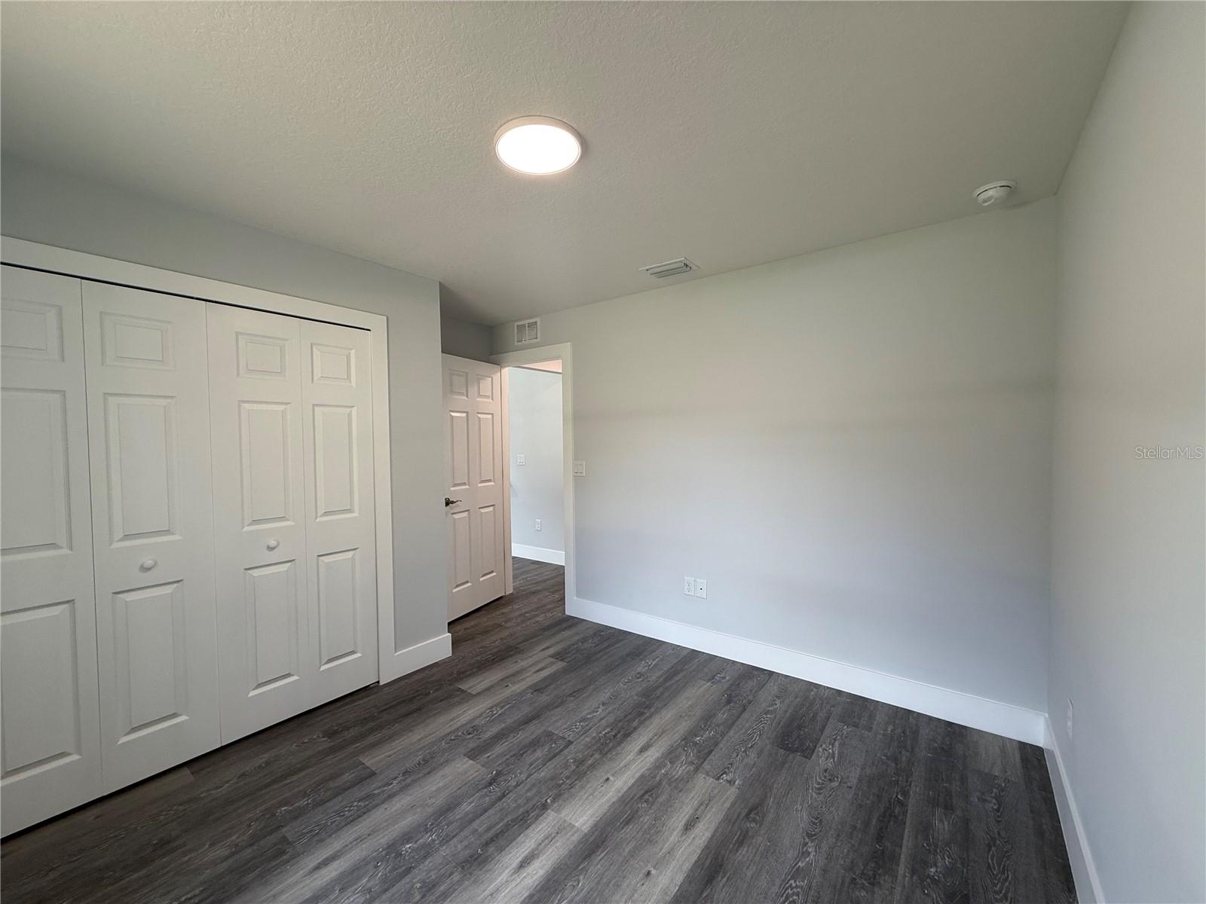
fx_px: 488
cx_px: 603
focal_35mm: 14
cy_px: 452
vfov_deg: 85.7
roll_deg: +1.4
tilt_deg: -0.6
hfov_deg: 102.1
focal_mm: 2.22
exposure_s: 1/99
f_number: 2.2
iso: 64
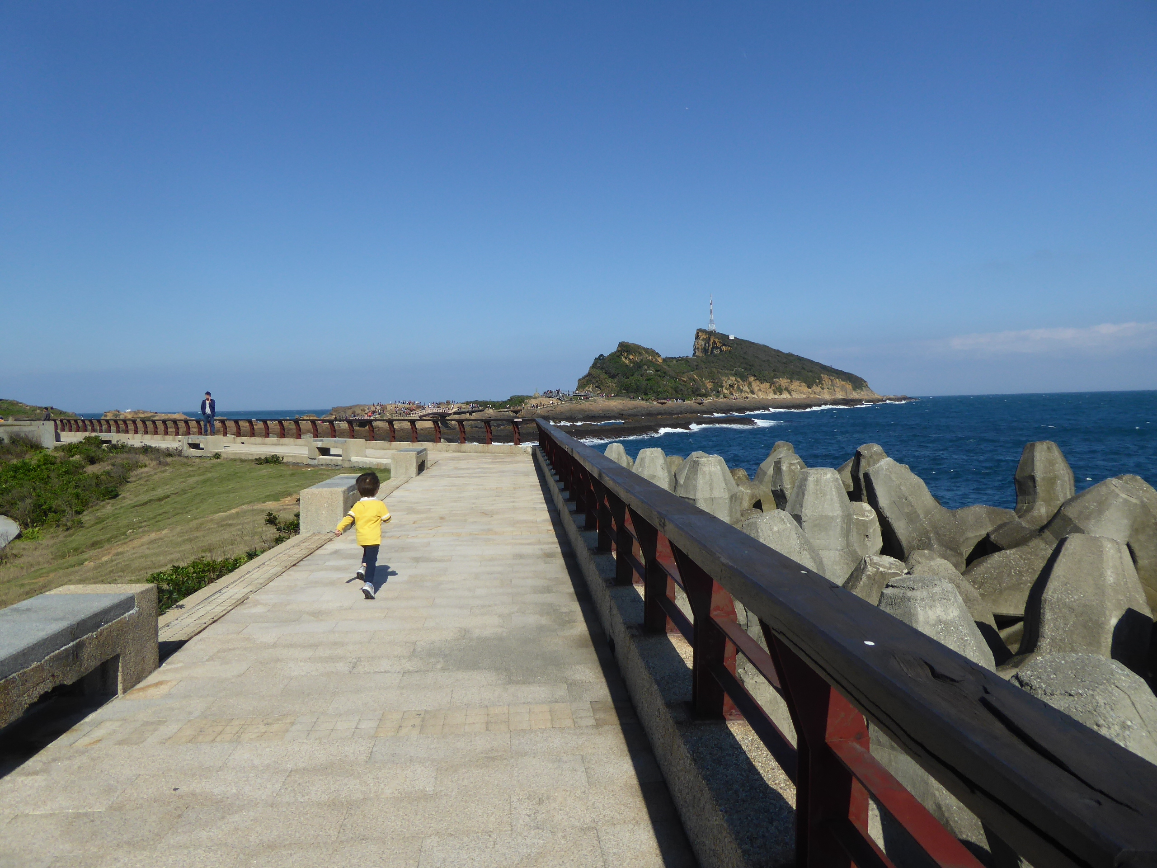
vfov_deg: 54.9
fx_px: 836
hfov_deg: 69.4
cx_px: 578
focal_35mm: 25
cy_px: 434
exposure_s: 1/1600
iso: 100
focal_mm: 4.3
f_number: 3.3
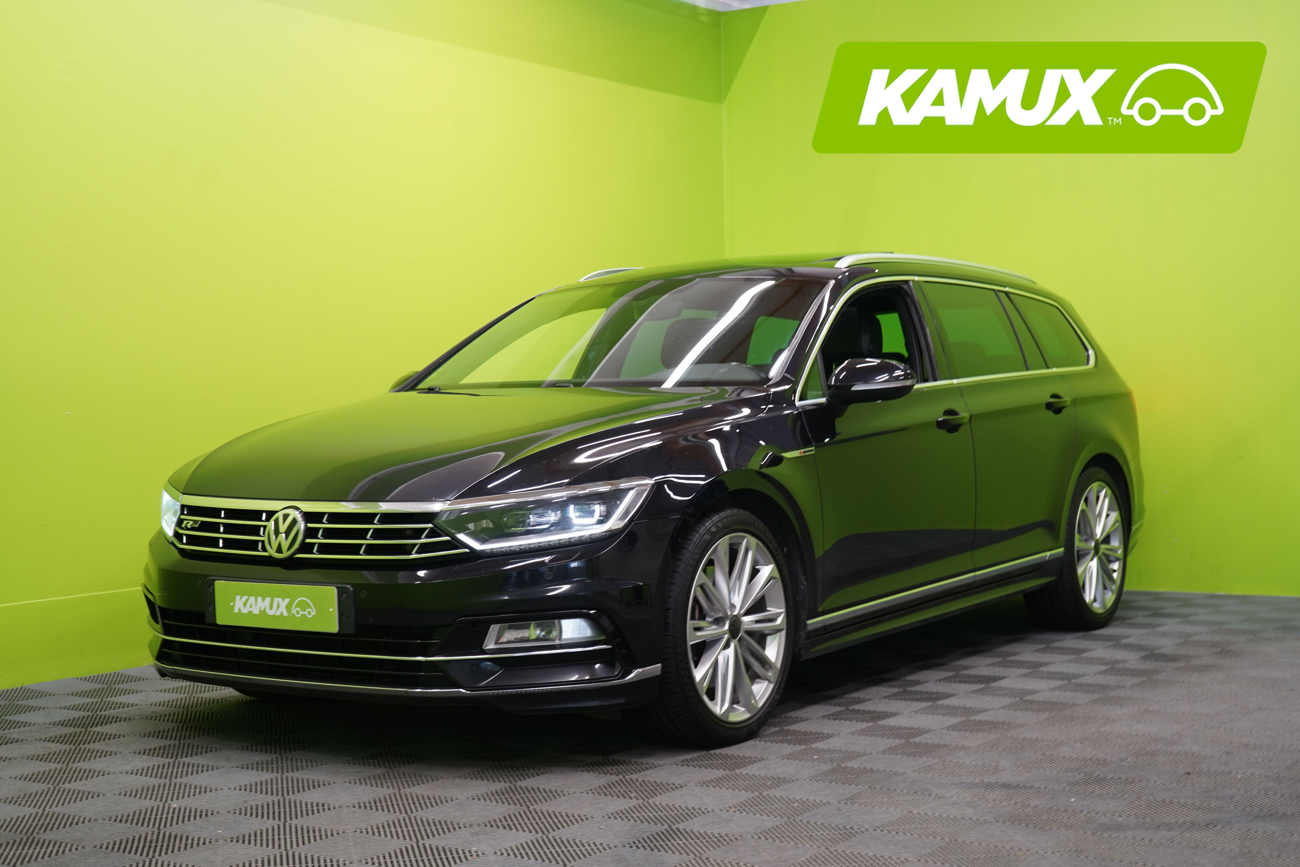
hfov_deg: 38.9
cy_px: 434
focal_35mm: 51
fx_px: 1842
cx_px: 650
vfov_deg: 26.5
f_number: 5
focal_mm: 51
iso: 400
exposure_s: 1/30
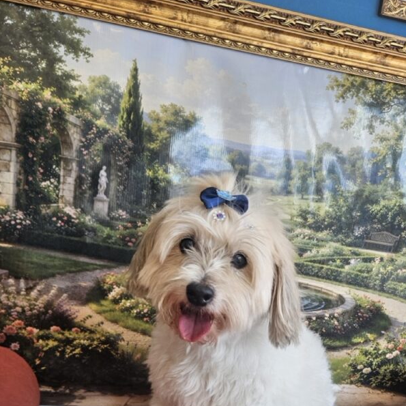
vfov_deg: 45.2
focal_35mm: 35
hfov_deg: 47.2
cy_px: 315
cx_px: 206
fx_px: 464
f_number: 1.8
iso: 40
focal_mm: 5.4
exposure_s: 1/221
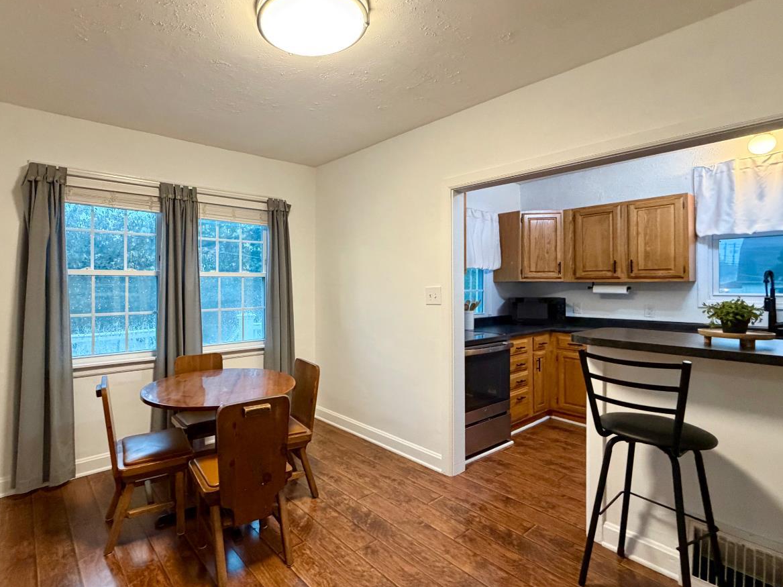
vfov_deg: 71.6
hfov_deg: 87.0
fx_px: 407
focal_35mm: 18
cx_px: 326
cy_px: 284
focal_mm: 2.22
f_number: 2.2
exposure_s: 1/60
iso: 400
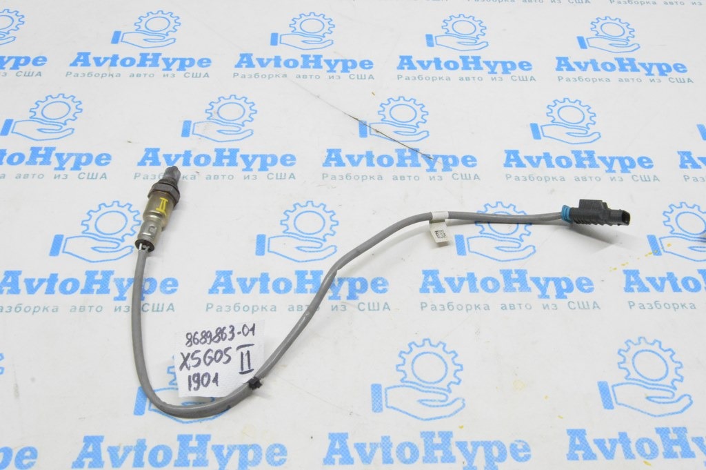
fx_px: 705
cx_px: 353
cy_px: 235
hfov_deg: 53.2
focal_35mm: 36
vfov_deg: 36.8
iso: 6400
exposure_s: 1/20
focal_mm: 24
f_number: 20
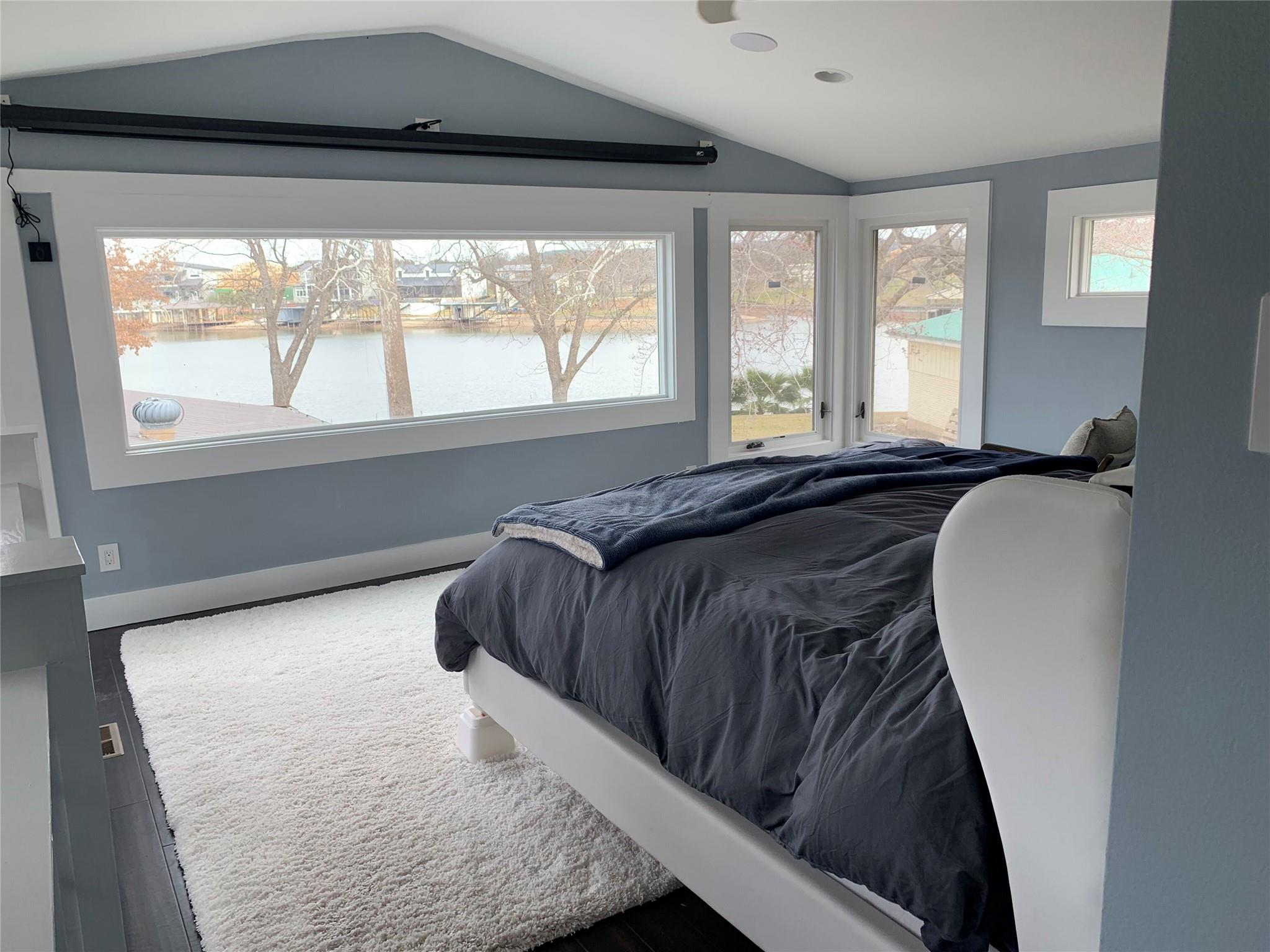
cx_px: 635
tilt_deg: -10.9
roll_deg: +1.6
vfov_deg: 53.1
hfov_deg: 67.3
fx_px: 954
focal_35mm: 26
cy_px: 476
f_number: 1.8
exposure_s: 1/141
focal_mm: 4.25
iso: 25
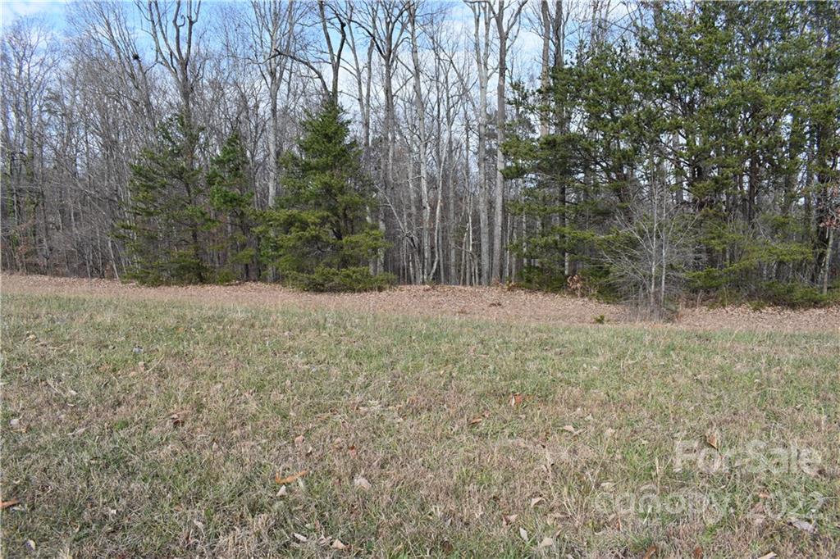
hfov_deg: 67.4
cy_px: 280
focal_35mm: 27
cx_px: 420
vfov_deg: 47.9
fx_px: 630
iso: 200
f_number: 8
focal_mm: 18
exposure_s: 1/250
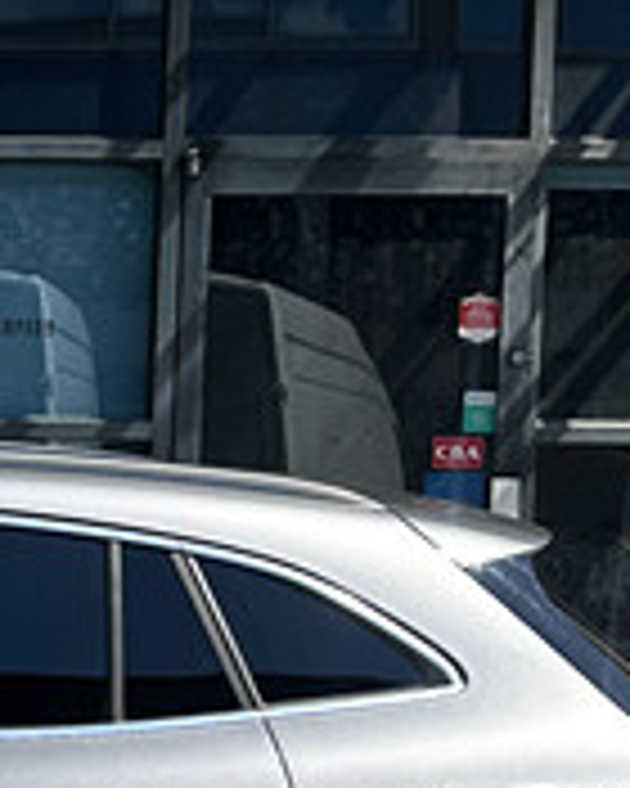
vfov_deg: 17.8
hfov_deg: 13.1
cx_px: -468
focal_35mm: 107
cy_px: 617
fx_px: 2494
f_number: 1.78
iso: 80
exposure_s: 1/2410
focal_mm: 6.86
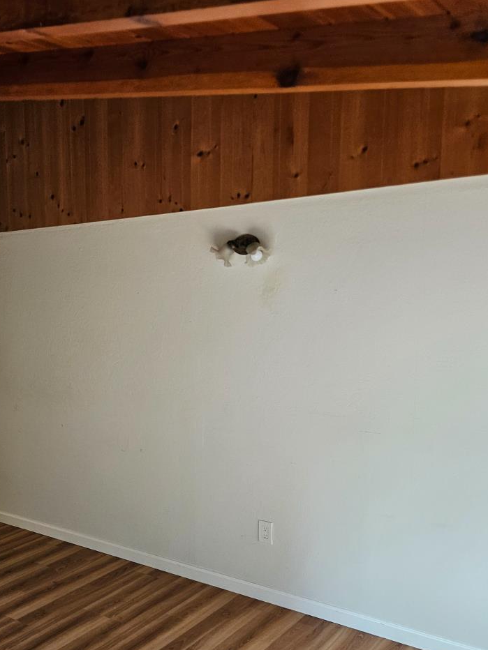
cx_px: 33
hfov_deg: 35.9
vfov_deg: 49.8
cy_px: 391
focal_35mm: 37
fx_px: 695
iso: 250
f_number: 1.8
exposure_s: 1/207
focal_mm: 5.4
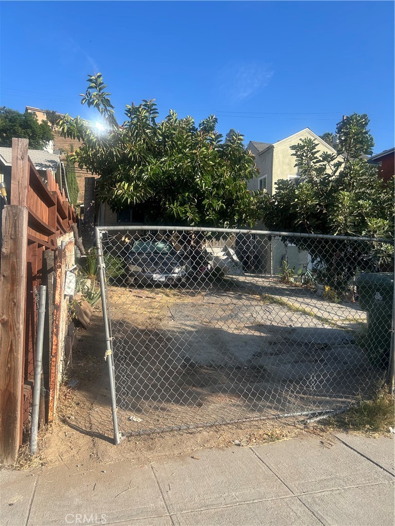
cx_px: 198
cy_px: 263
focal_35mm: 26
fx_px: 396
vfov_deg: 67.3
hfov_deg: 53.1
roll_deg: -1.4
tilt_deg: +4.5
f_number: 1.5
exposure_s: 1/2008
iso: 50
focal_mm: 5.7
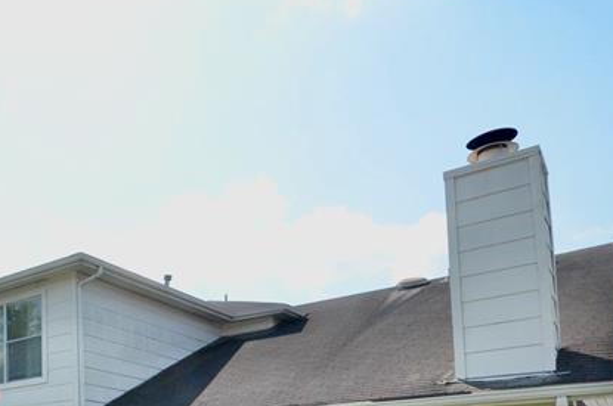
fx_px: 629
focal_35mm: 37
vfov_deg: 32.0
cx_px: -6
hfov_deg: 44.0
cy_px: 436
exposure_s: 1/800
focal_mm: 10
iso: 1250
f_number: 14
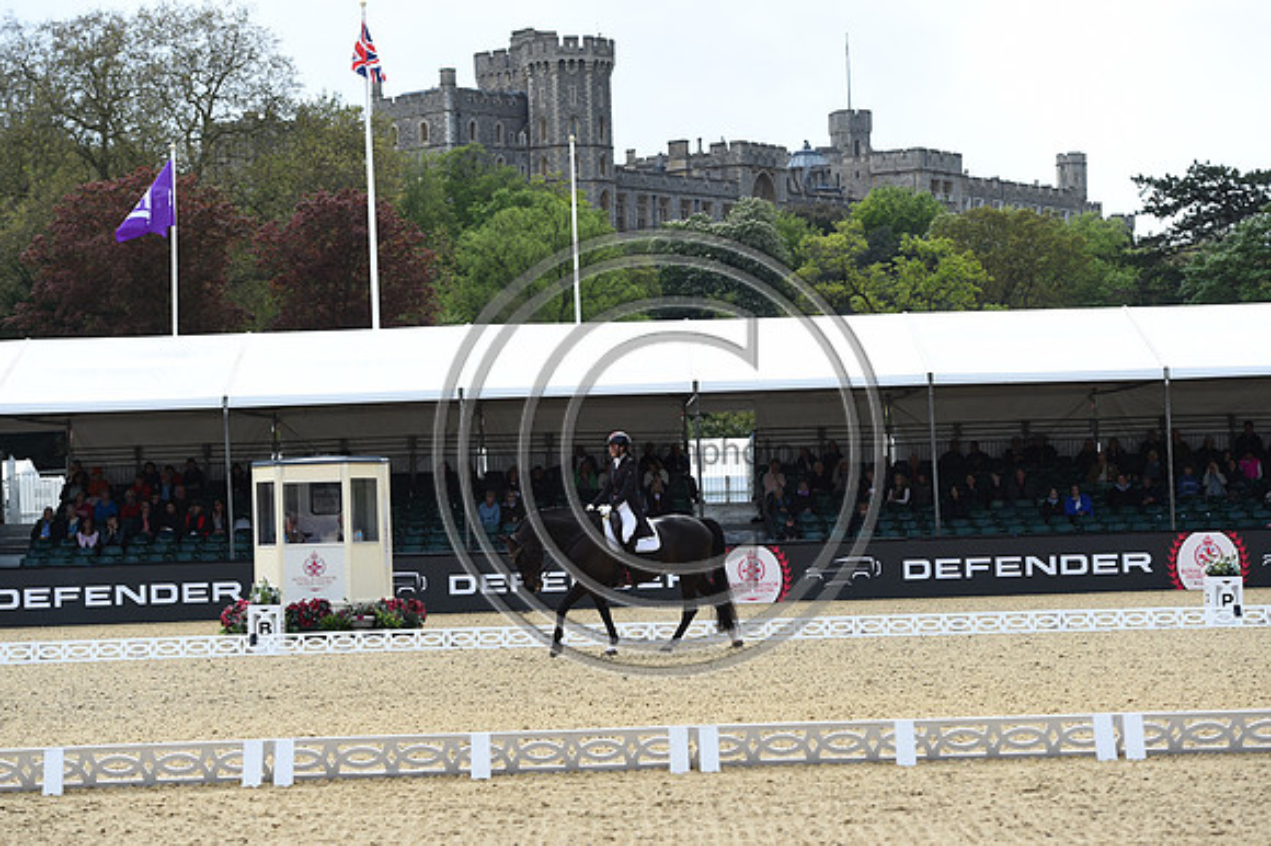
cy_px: 423
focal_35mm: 92
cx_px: 636
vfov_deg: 14.8
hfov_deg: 22.2
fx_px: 3246
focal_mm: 92
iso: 320
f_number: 4.5
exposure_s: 1/1250
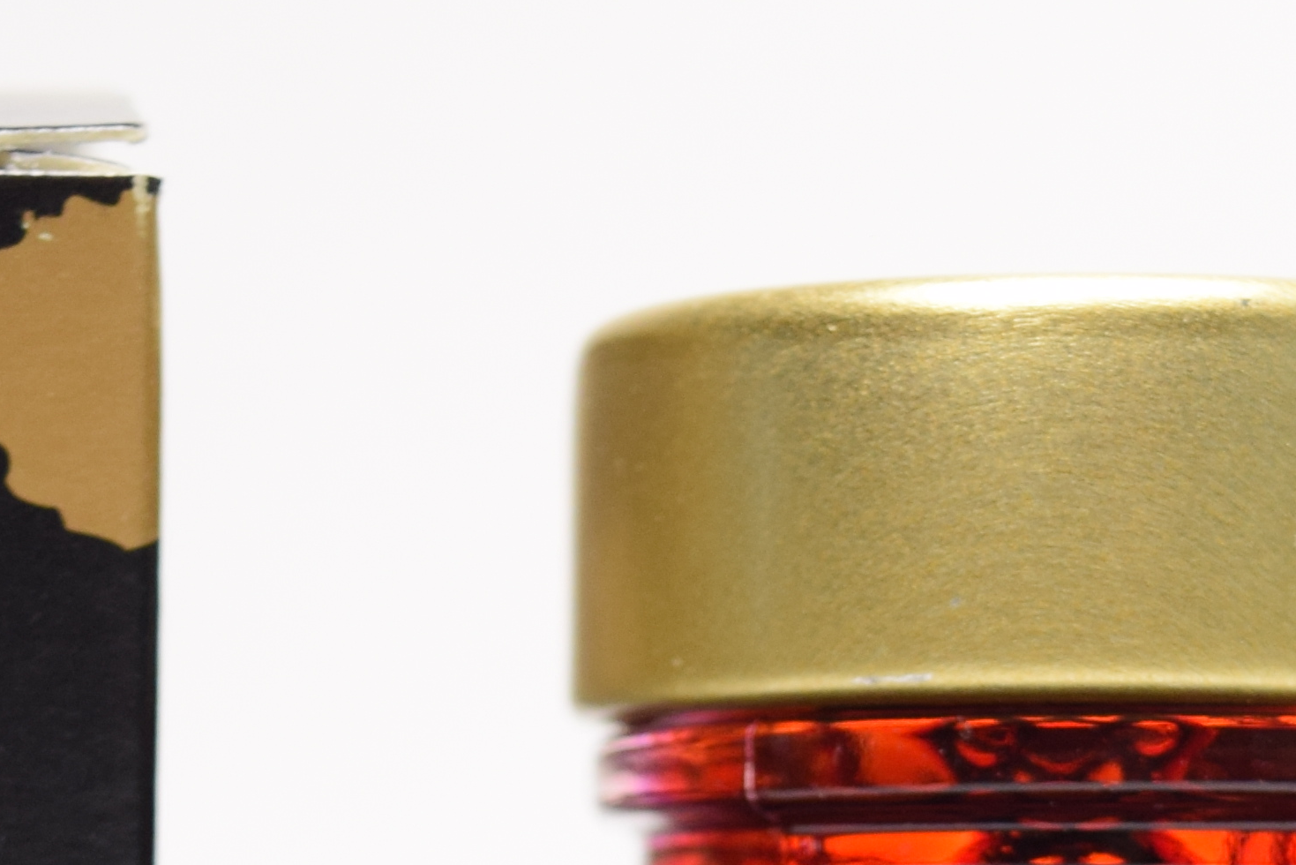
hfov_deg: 8.4
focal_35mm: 245
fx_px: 8821
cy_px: 1367
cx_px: 654
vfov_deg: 5.5
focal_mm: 40
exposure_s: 1/80
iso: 400
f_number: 4.8
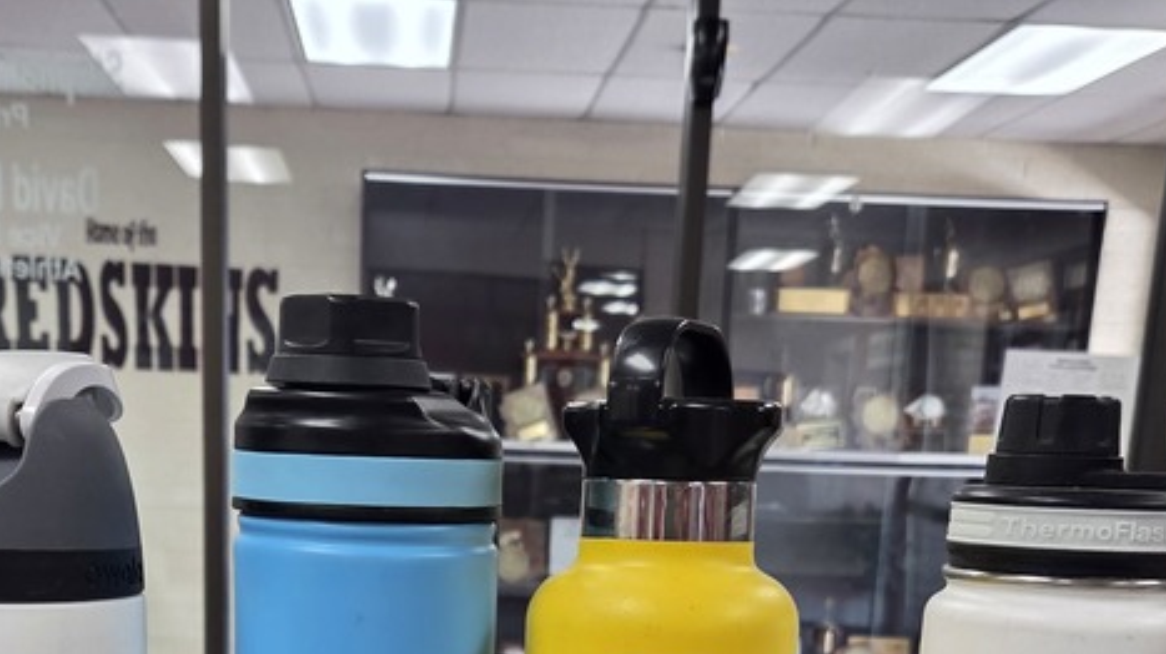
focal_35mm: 55
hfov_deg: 37.8
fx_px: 1699
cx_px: 484
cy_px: 916
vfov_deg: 19.6
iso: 400
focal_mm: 5.4
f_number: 1.8
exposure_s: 1/120
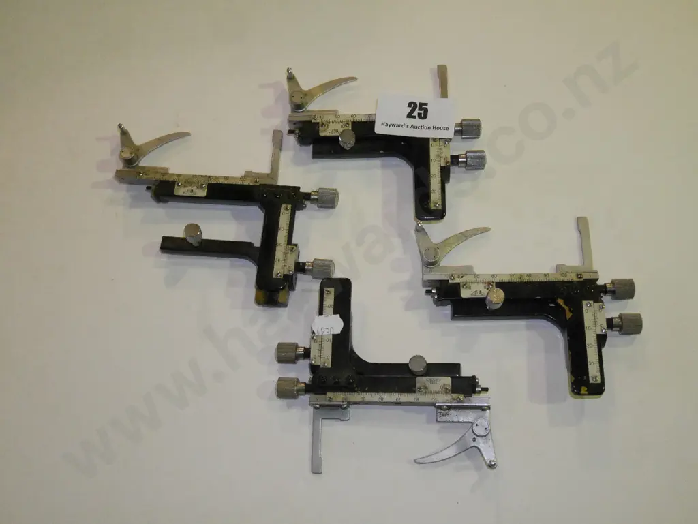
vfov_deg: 32.9
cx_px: 349
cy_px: 262
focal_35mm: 44
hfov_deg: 42.9
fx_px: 888
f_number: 4.9
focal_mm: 22
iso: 3200
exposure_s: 1/200
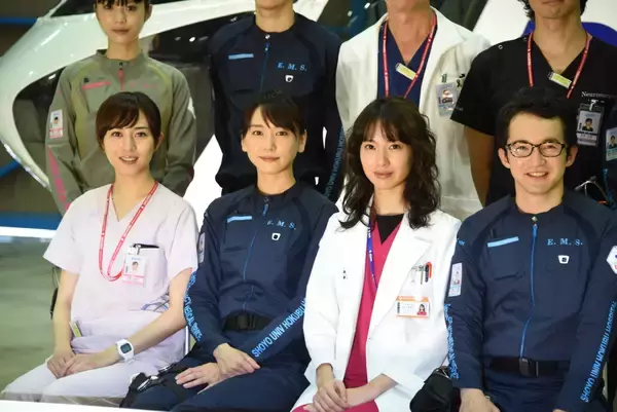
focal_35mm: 160
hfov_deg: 12.8
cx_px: 308
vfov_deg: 8.6
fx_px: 2744
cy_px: 206
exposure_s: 1/250
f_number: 5.6
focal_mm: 160
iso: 2500
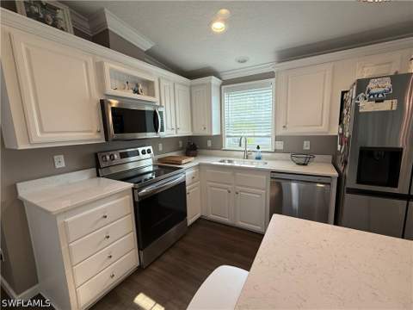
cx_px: 206
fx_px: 167
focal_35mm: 14
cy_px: 155
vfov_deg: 85.7
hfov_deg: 102.1
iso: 80
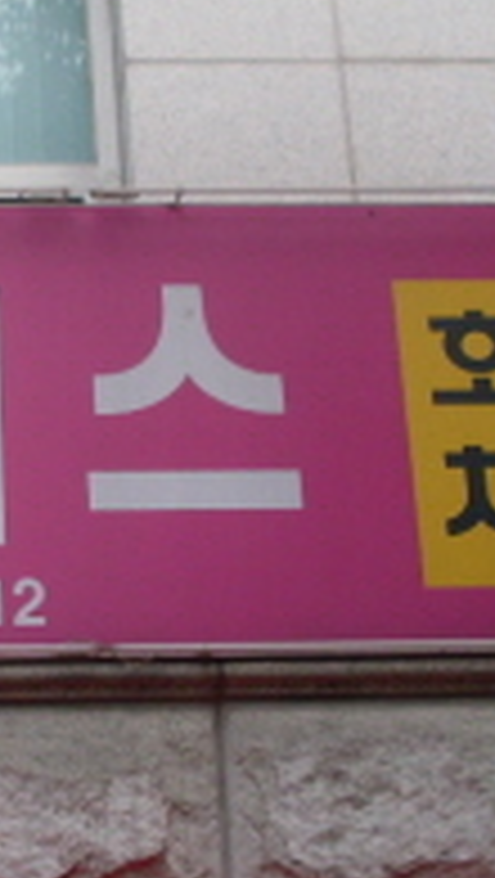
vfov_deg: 20.1
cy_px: 520
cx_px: -212
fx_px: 2468
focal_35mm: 106
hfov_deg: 11.1
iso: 80
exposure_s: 1/250
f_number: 2.8
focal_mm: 6.3
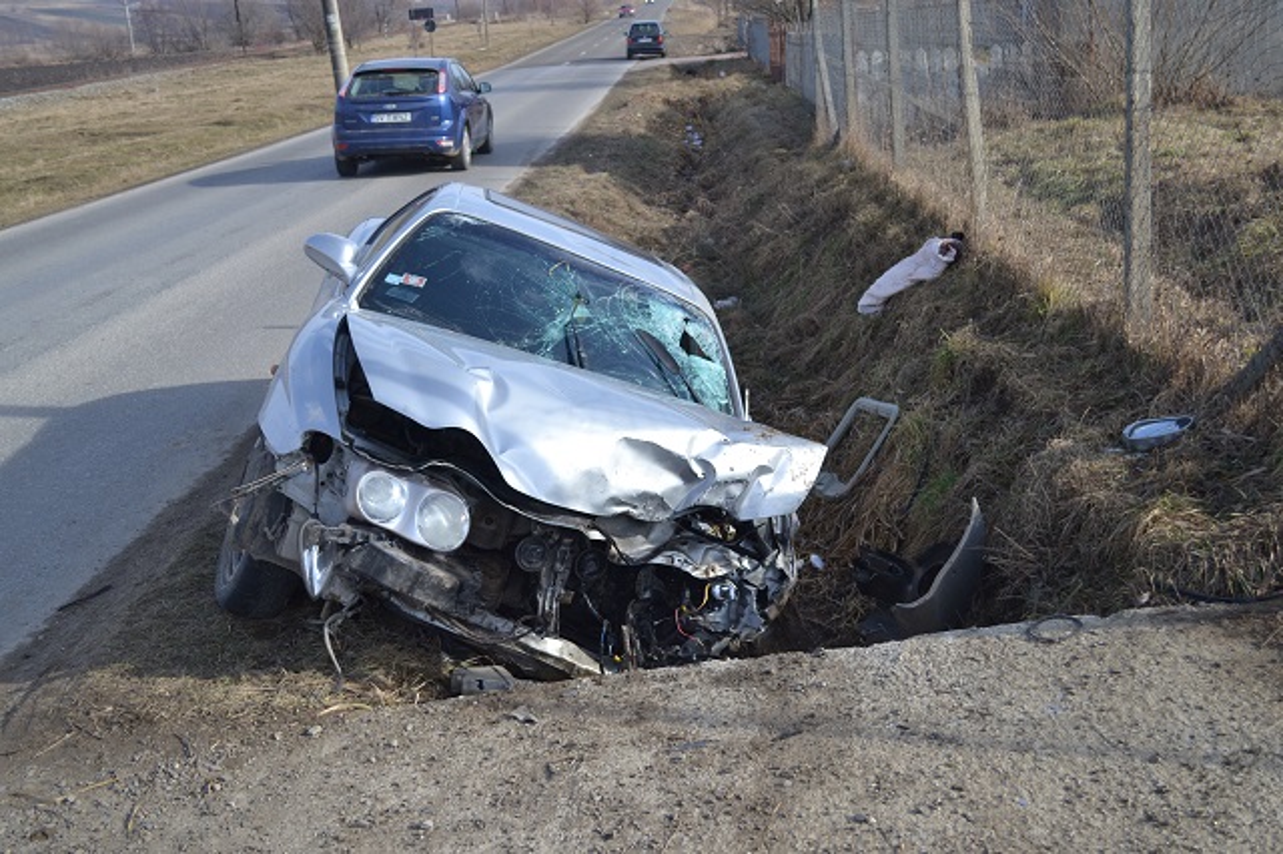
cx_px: 642
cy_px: 427
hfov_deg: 46.4
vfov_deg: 31.9
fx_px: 1496
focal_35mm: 42
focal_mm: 28
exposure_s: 1/320
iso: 100
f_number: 4.5
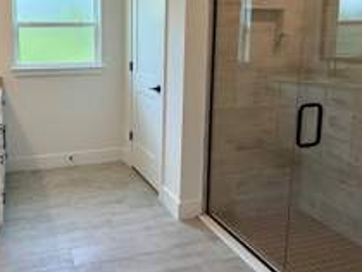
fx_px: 335
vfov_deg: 43.6
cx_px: 102
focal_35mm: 32
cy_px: 90
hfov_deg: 54.7
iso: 80
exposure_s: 1/120
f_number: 2.2
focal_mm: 2.22
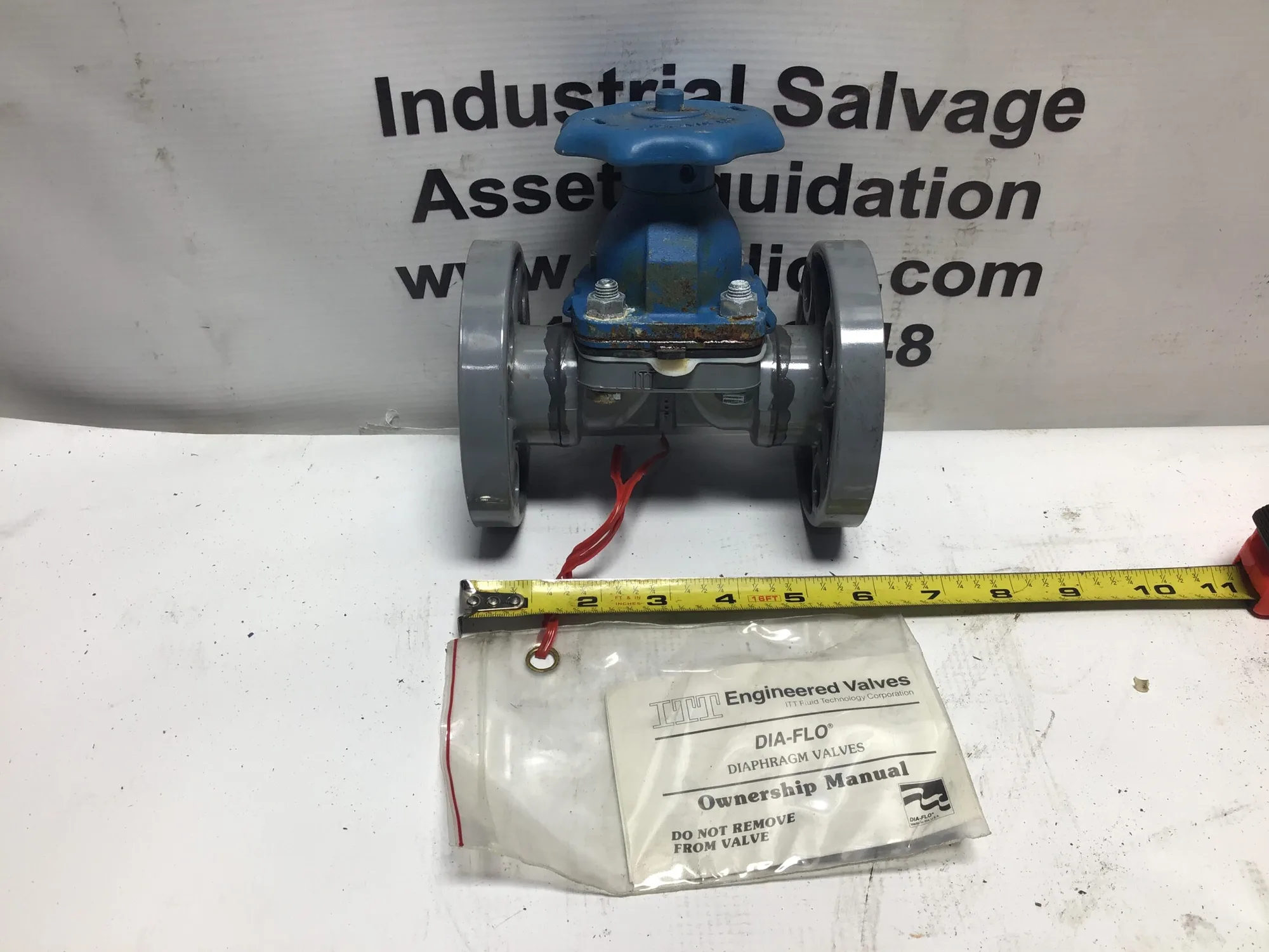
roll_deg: -1.9
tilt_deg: -44.5
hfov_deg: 58.4
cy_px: 476
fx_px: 1136
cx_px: 634
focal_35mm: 31
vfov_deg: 45.4
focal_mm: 3.3
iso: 25
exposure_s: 1/120
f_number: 2.4
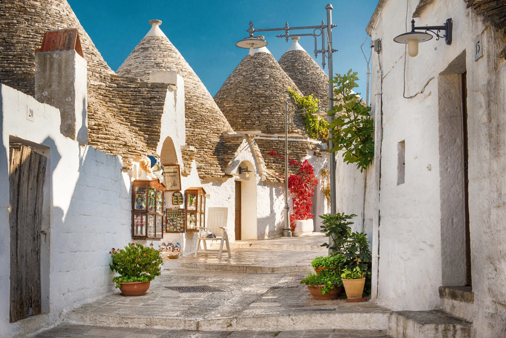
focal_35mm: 48
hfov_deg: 41.1
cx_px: 253
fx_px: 675
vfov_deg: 28.1
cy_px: 169
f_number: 9
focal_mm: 48
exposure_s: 1/320
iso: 100
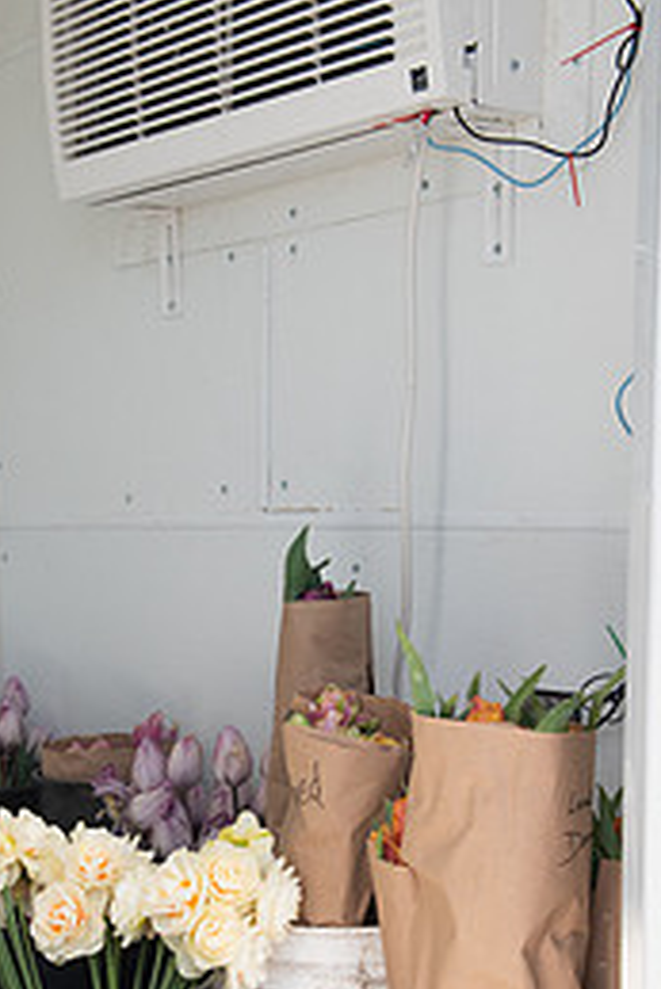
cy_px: 760
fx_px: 1623
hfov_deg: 22.8
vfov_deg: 33.1
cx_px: 164
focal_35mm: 59
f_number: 4.5
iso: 500
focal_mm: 34
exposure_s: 1/1000
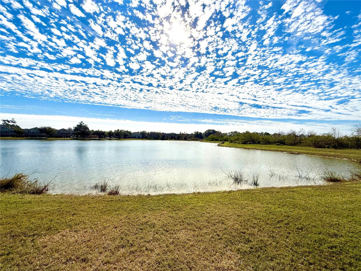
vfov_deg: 85.7
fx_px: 146
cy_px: 136
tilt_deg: +2.1
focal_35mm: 14
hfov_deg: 102.1
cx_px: 180
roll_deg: -1.0
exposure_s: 1/10101
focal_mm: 2.22
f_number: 2.2
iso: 40
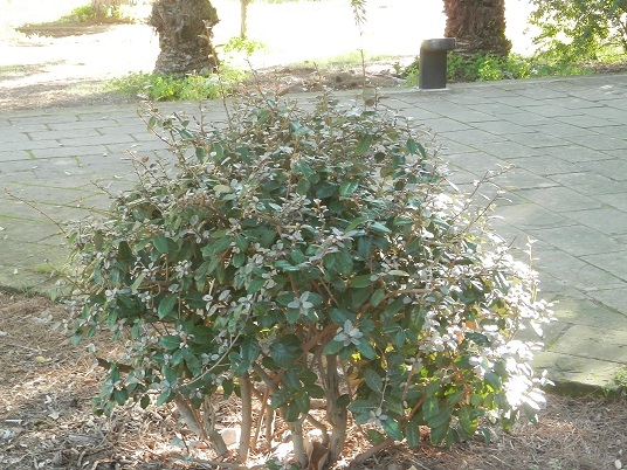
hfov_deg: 29.4
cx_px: 314
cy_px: 235
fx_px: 1195
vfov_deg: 22.3
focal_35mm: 66
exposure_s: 1/30
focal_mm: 11.9
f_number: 4.4
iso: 200
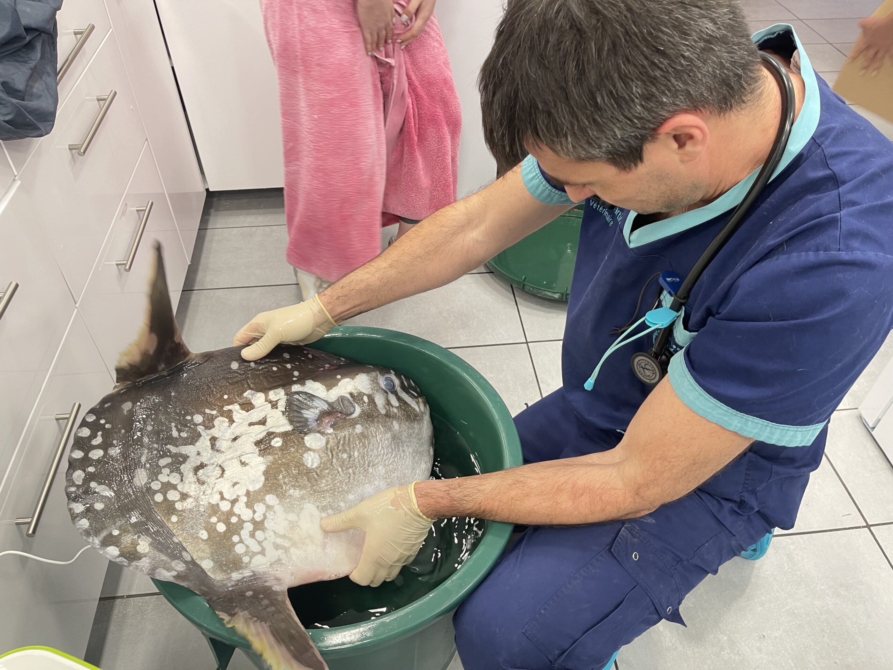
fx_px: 671
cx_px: 446
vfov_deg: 53.1
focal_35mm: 26
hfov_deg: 67.3
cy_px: 335
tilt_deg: -44.6
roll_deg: +1.6
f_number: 1.6
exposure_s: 1/50
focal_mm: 5.1
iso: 80
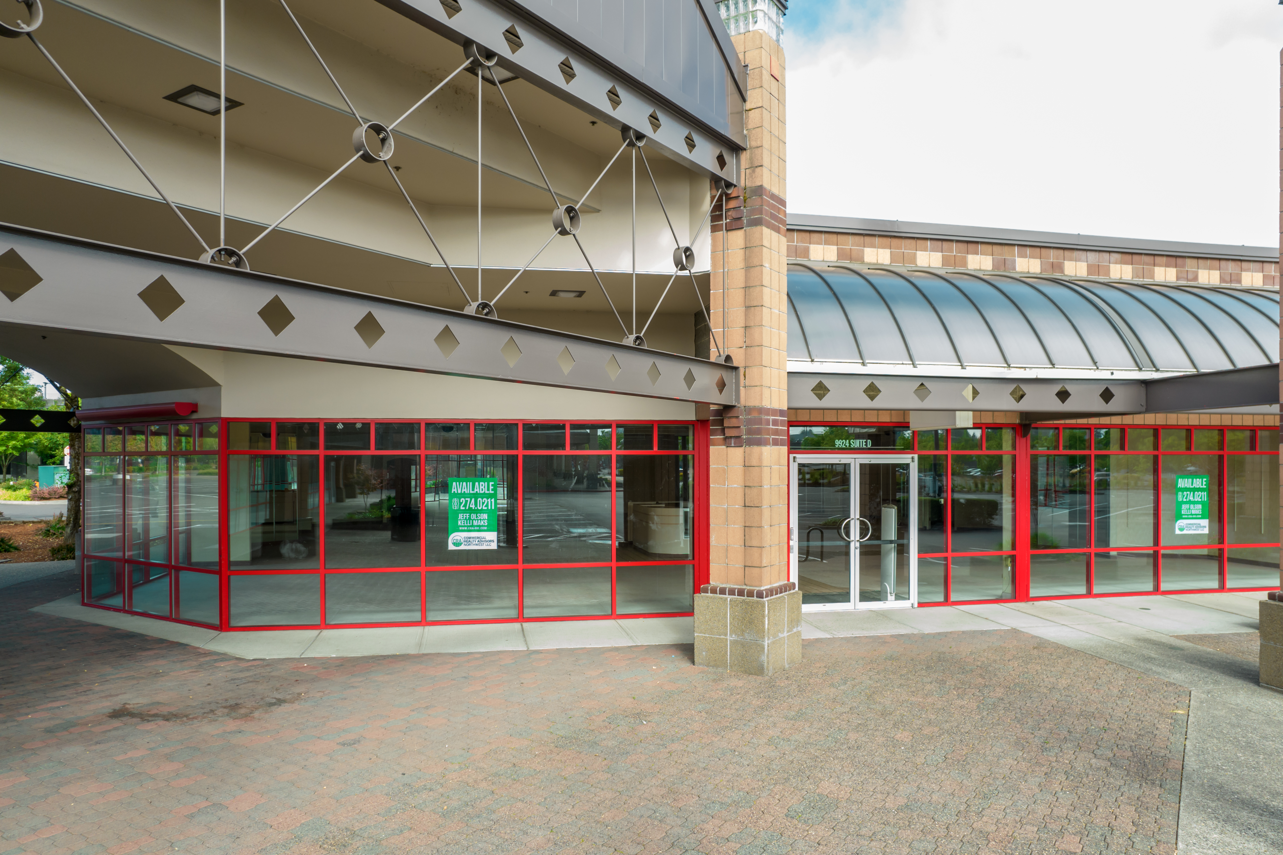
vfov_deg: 57.2
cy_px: 428
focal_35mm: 22
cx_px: 642
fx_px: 784
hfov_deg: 78.6
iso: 100
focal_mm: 8.38
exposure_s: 1/180
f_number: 2.8
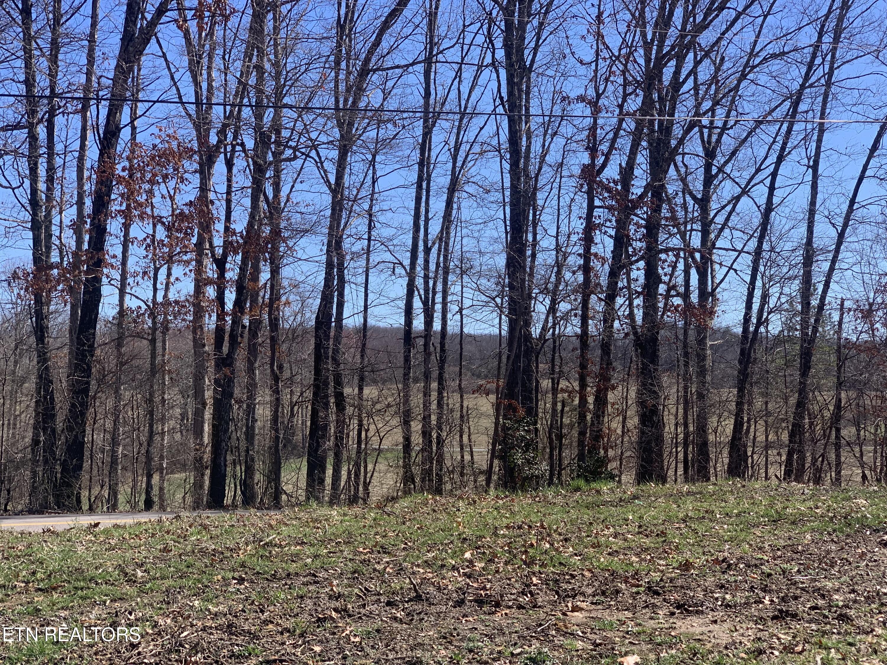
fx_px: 1332
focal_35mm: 52
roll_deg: +0.1
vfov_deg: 28.0
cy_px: 332
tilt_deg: +3.4
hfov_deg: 36.8
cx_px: 444
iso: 16
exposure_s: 1/716
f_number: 2.4
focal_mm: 6
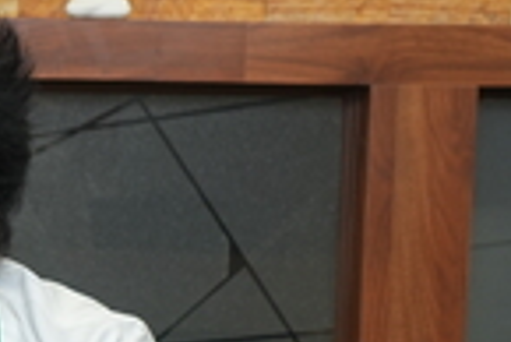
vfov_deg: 10.4
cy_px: 312
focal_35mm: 131
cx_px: -67
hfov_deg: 15.2
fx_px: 1861
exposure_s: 1/200
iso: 800
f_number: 4.5
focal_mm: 38
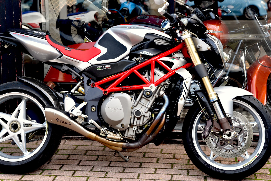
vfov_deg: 16.7
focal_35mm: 82
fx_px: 618
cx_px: 124
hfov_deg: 24.7
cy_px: 89
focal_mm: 70
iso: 200
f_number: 4.5
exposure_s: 1/80
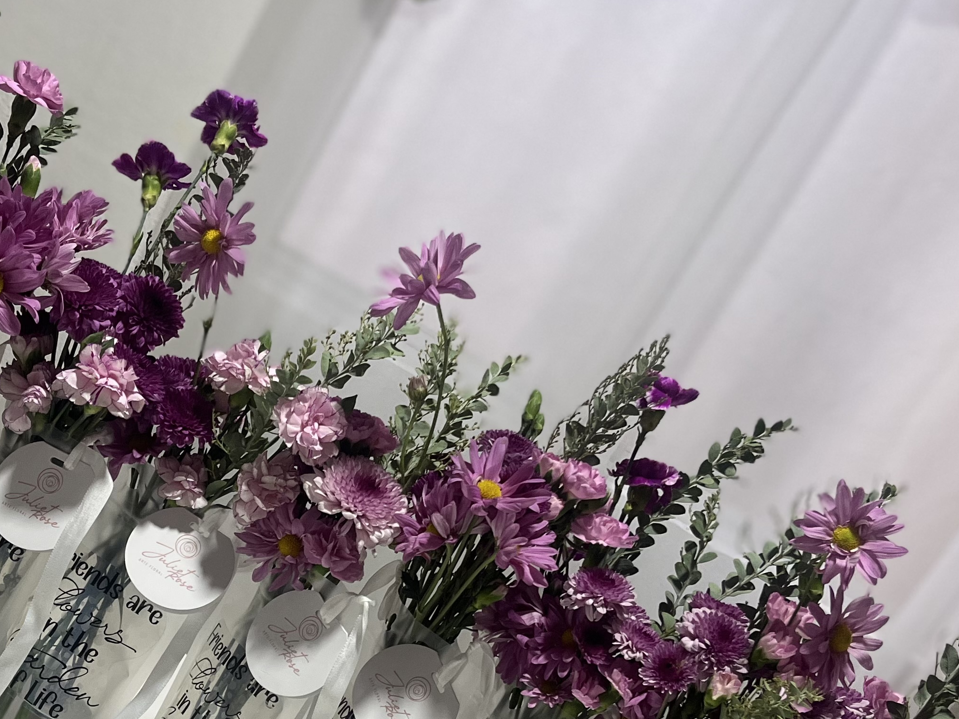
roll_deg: -29.7
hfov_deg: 36.6
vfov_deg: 27.6
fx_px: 1441
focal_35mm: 52
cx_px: 345
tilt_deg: -15.8
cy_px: 542
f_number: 1.6
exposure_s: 1/60
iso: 160
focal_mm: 5.1
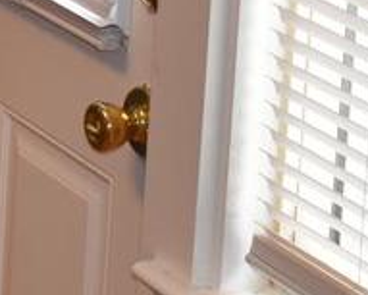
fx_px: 2310
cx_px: -297
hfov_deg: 8.7
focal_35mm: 212
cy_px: -442
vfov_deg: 6.9
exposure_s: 1/200
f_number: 5
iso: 800
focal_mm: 20
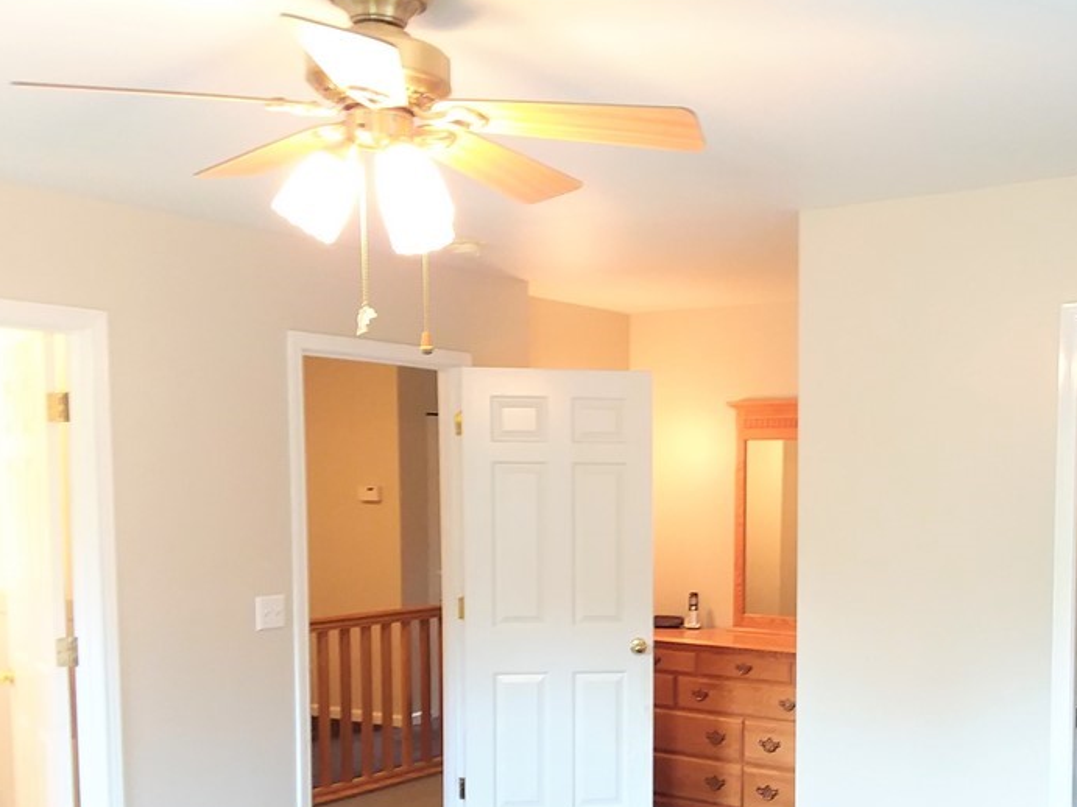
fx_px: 1244
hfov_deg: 45.9
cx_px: 739
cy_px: 578
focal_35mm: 40
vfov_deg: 35.4
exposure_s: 1/17
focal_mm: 2.91
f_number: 1.9
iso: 200
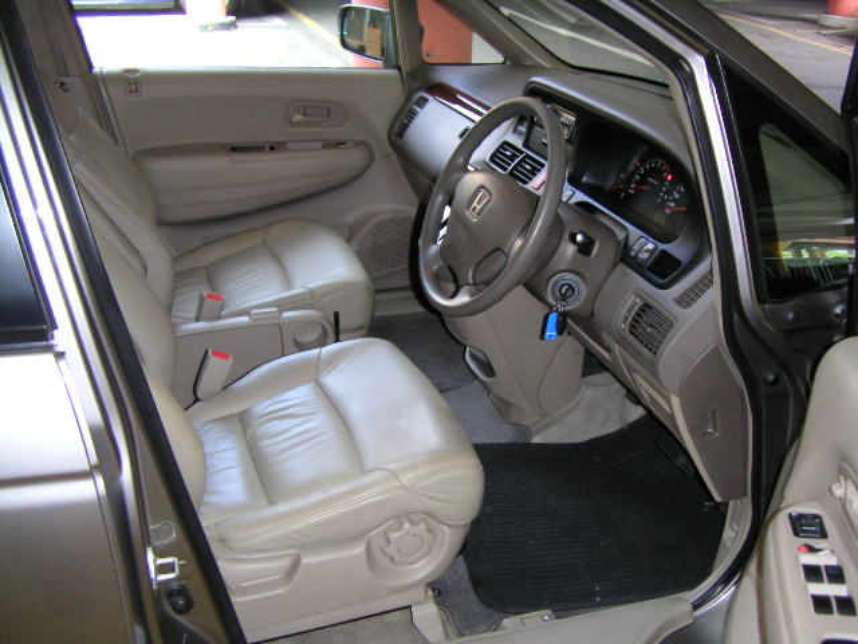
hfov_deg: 47.9
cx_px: 429
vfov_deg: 36.8
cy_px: 322
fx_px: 967
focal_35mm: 39
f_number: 2.8
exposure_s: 1/45
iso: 200
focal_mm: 5.1
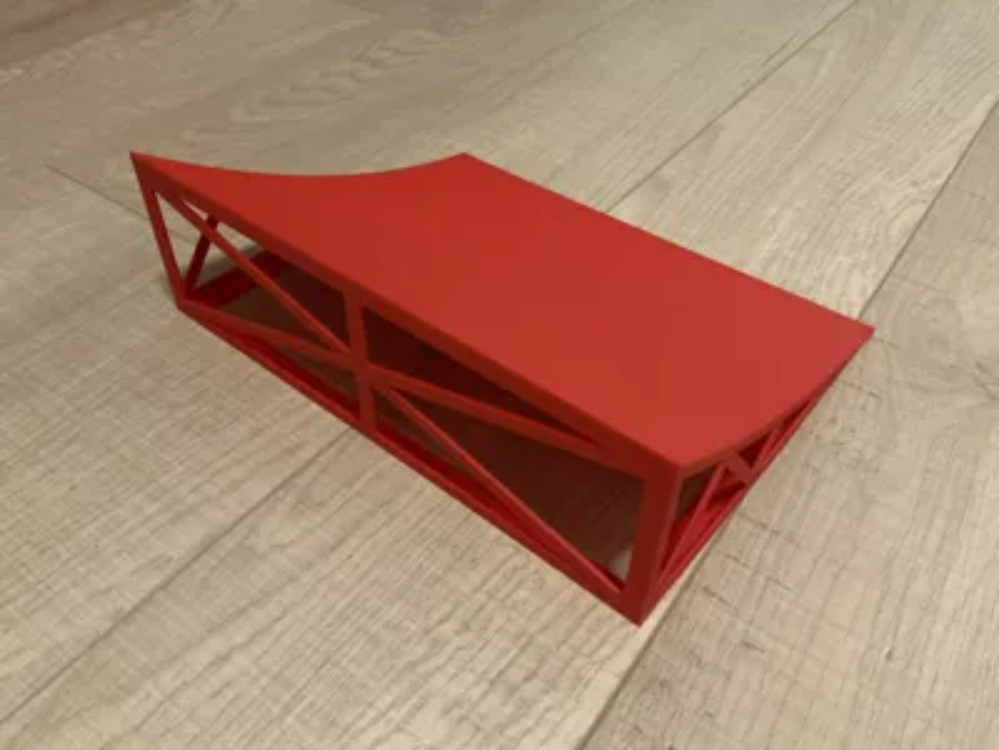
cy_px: 375
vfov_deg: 48.2
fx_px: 837
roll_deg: -2.5
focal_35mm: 29
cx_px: 500
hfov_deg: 61.7
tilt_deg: -44.2
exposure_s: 1/25
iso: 320
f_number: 1.8
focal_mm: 3
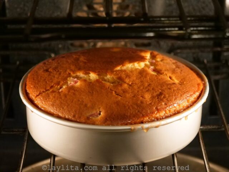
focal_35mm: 104
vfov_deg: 14.2
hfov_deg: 18.9
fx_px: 688
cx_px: 114
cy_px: 86
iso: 3200
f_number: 4
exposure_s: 1/80
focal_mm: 52
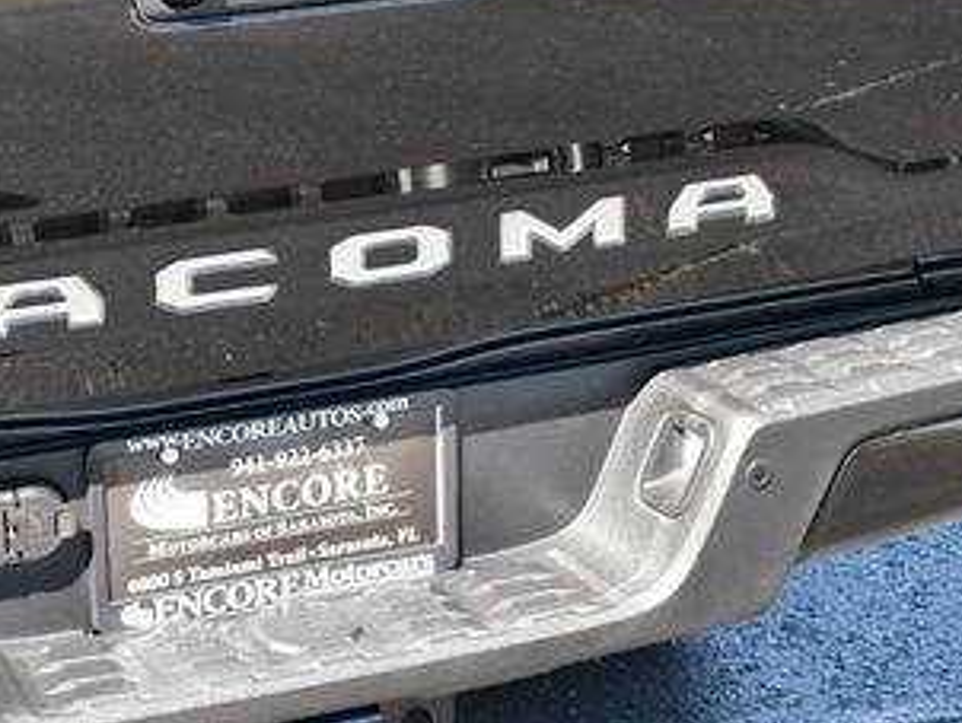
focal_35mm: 114
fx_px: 3171
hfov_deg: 17.2
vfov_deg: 13.0
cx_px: 248
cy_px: 234
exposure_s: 1/250
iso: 400
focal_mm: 28
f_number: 5.6
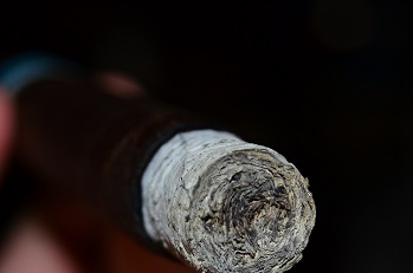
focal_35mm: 136
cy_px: 209
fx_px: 1555
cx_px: 233
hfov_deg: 15.1
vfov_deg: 10.0
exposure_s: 1/60
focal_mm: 55
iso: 800
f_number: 5.6
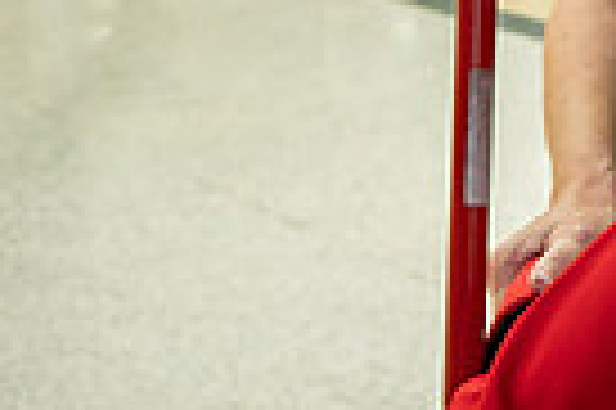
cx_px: 1039
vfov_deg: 9.1
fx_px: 2529
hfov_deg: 12.8
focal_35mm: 148
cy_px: -149
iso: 2200
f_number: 5
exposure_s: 1/100
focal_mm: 35
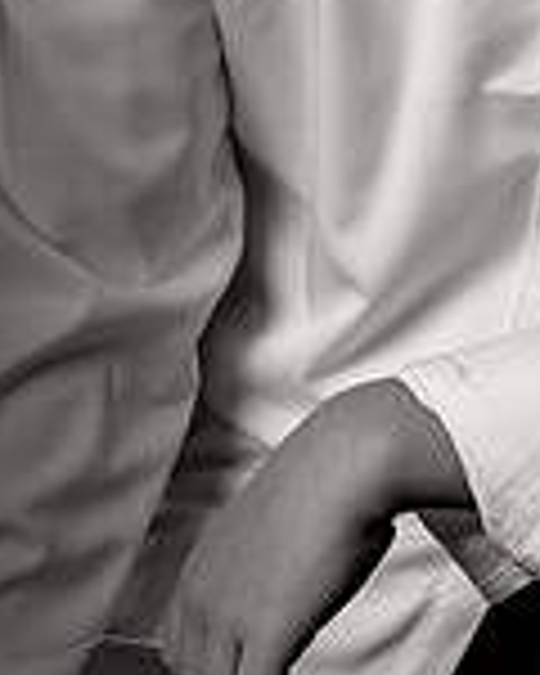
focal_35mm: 197
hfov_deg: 7.8
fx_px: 3936
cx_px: 598
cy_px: -243
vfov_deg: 9.6
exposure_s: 1/160
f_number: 5
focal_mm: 70
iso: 100
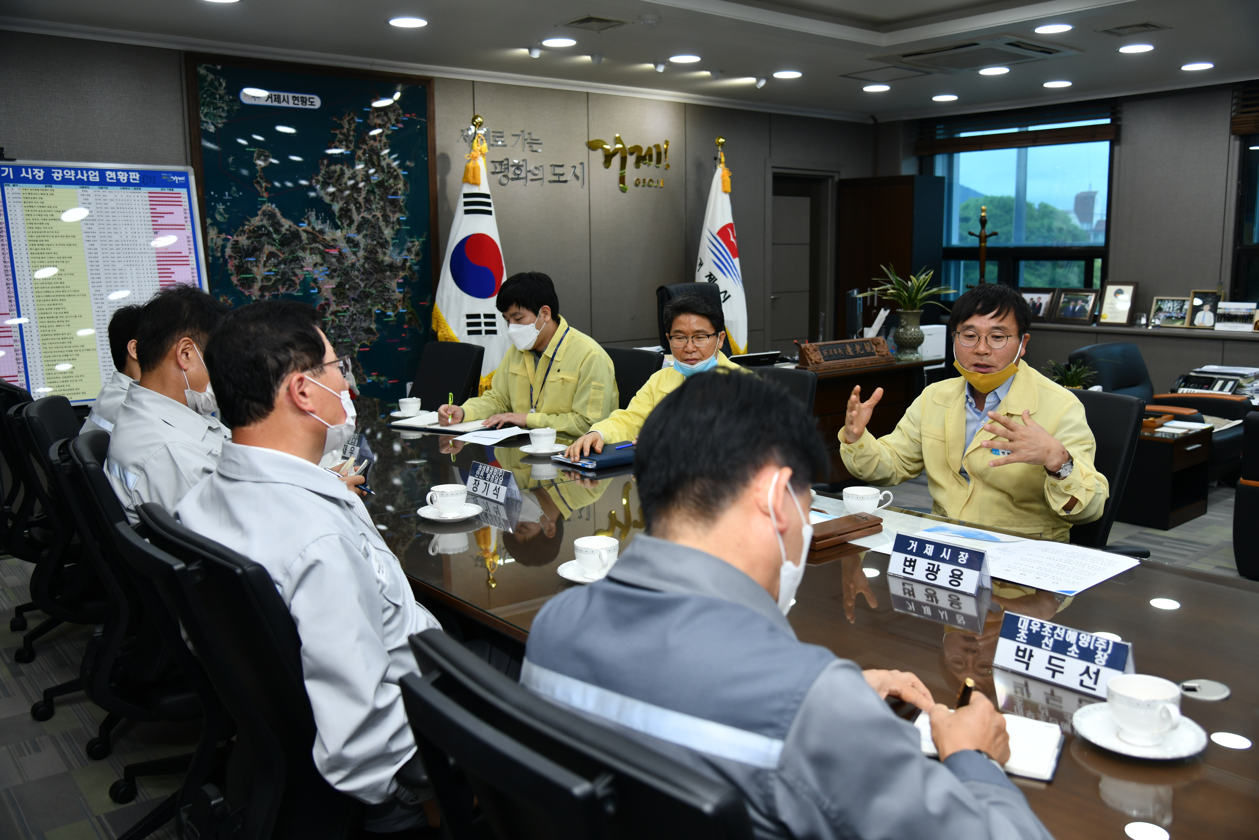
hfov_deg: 61.9
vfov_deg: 43.6
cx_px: 630
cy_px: 420
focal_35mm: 30
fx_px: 1049
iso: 400
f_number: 4
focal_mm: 30
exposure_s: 1/250
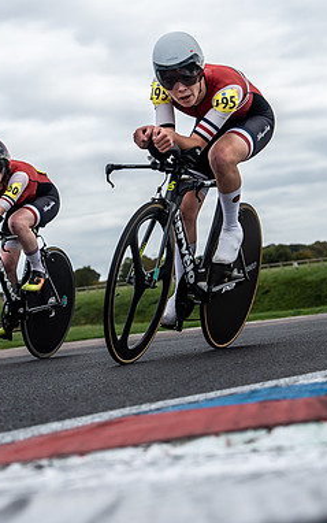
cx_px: 193
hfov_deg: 10.7
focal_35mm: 123
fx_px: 1753
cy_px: 275
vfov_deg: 17.0
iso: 100
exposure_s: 1/1000
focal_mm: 46
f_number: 3.5
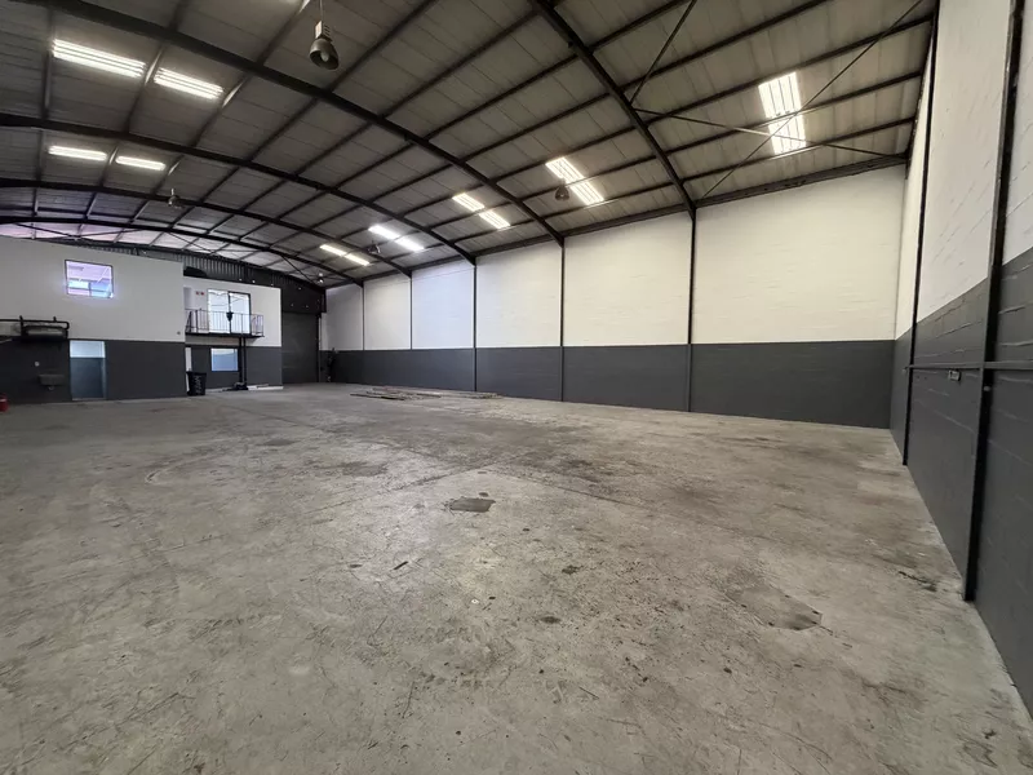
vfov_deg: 85.7
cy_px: 388
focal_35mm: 14
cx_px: 516
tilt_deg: -2.6
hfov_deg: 102.1
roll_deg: -0.4
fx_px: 418
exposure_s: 1/68
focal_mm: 2.22
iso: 320
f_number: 2.2
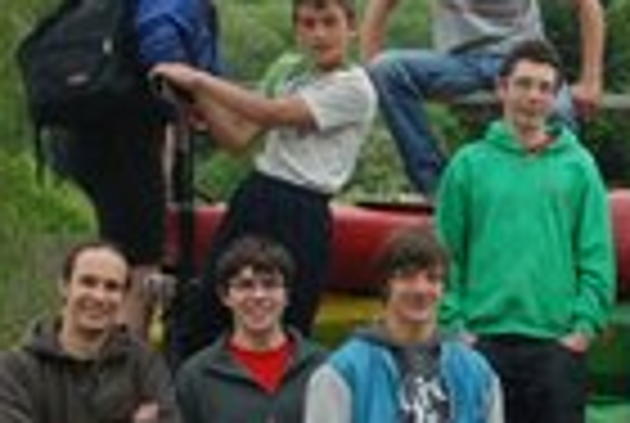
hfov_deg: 15.3
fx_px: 2322
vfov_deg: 10.4
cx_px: 536
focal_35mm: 132
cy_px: 378
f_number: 4.2
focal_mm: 31
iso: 400
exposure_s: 1/160
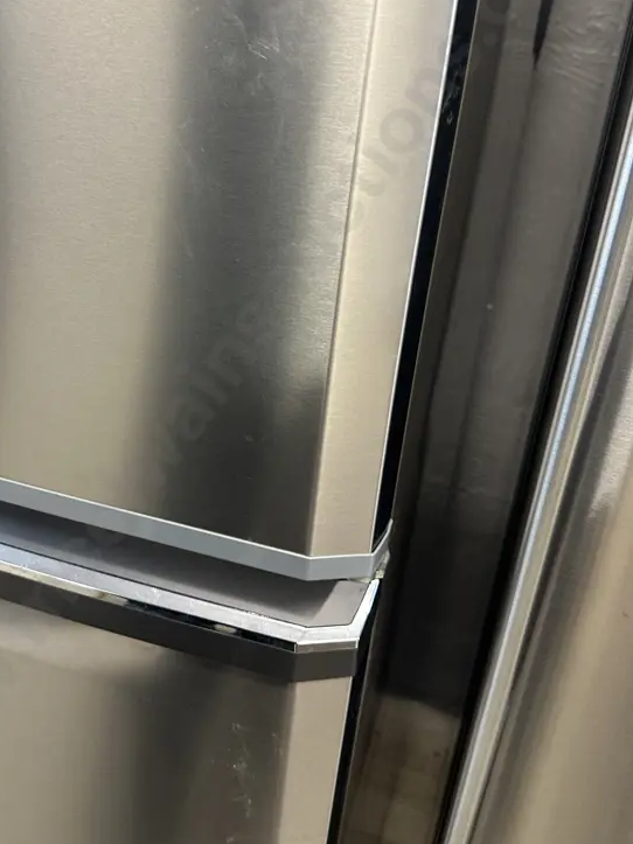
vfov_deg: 53.6
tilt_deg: -24.3
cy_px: 335
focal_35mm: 34
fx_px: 829
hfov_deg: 41.6
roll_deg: -4.3
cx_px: 248
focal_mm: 6.86
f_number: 1.78
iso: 200
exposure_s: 1/50
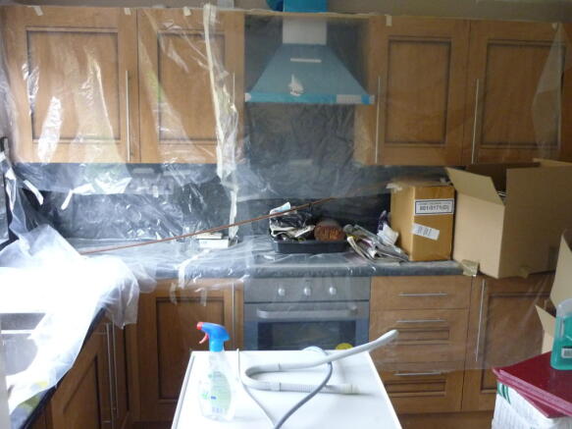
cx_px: 286
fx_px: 545
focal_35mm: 33
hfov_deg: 55.4
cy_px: 214
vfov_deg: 42.9
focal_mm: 5.5
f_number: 2.8
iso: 400
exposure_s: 1/30
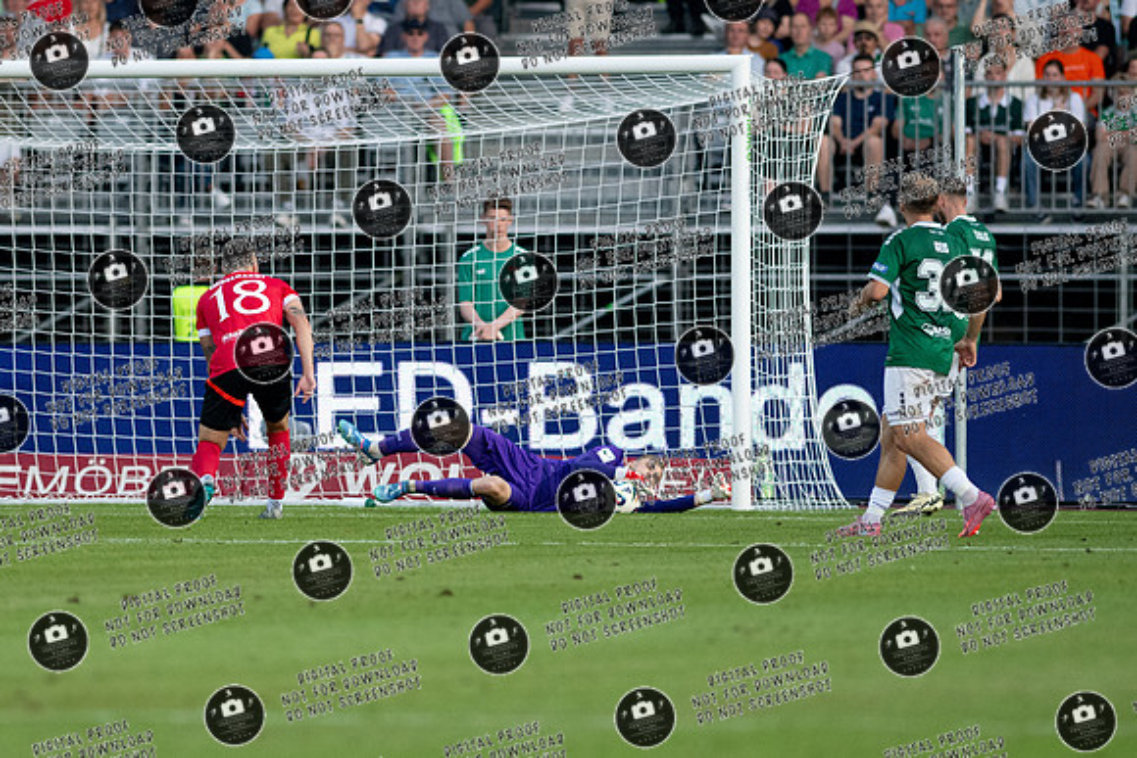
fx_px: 19782
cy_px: 314
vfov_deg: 2.2
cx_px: 400
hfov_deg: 3.3
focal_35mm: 626
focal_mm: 300
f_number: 3.2
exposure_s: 1/1600
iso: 2000
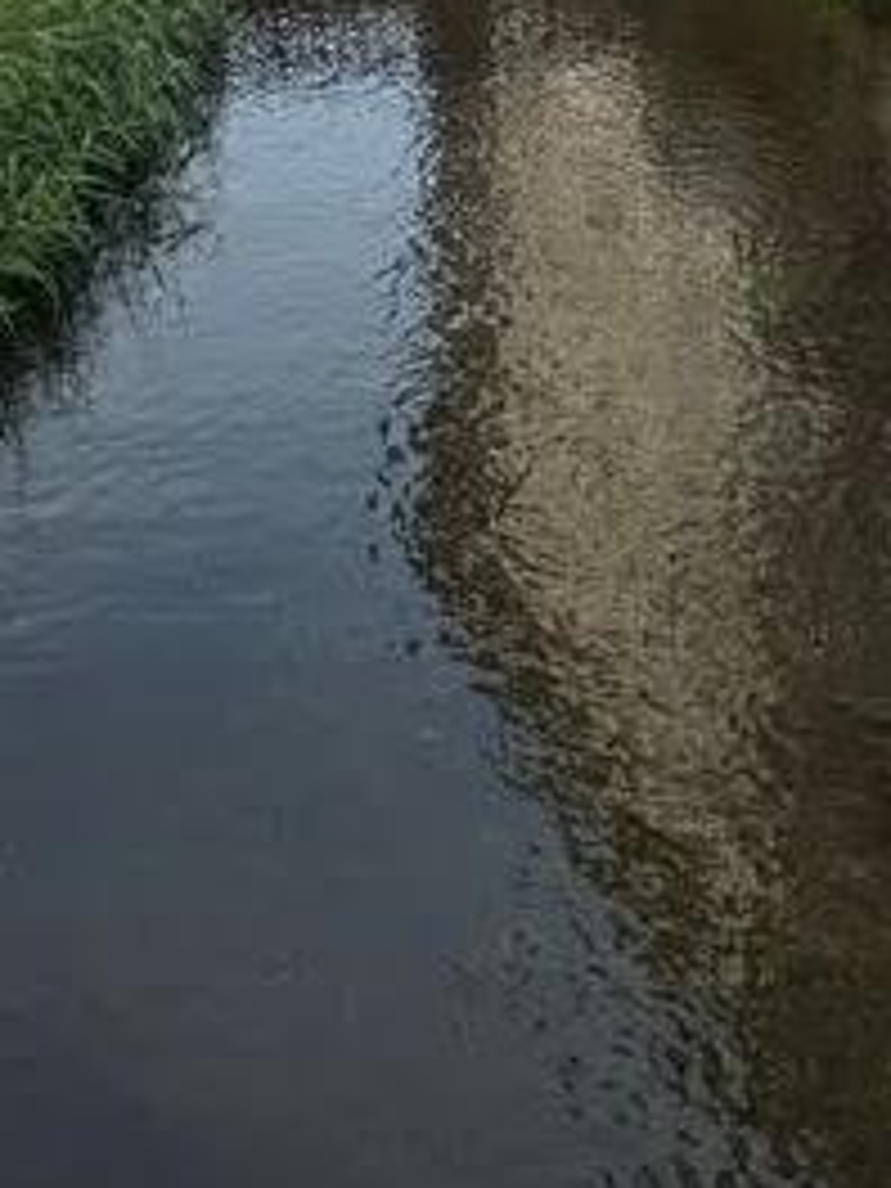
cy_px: -518
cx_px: 439
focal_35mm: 76
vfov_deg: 22.0
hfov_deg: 19.4
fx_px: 2608
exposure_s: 1/414
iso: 80
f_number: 1.78
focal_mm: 6.76
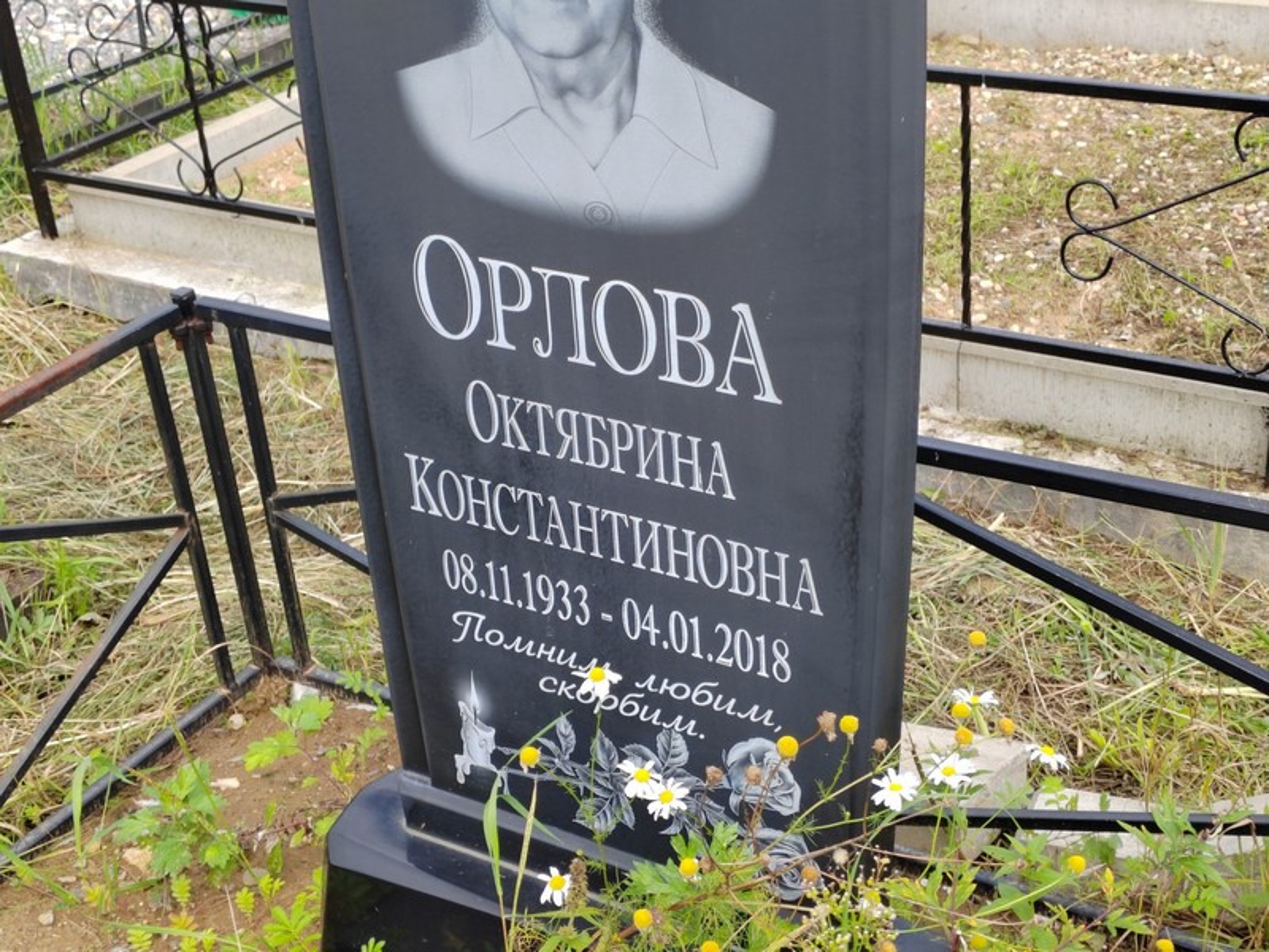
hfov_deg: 35.5
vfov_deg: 27.0
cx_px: 634
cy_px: 476
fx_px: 1980
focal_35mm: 54
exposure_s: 1/290
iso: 100
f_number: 1.9
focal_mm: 5.52
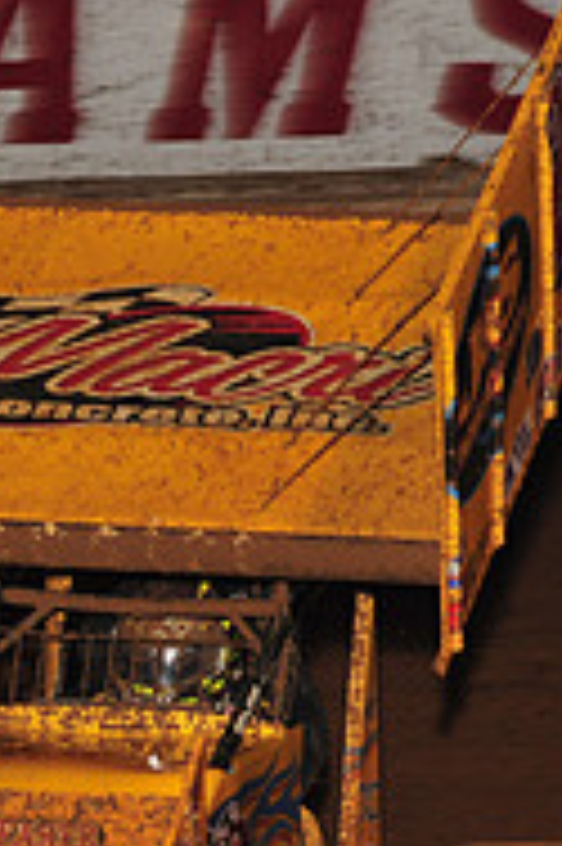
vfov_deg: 4.6
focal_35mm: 447
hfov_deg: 3.1
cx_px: -94
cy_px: 742
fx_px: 10486
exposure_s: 1/320
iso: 1000
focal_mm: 145
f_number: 7.1
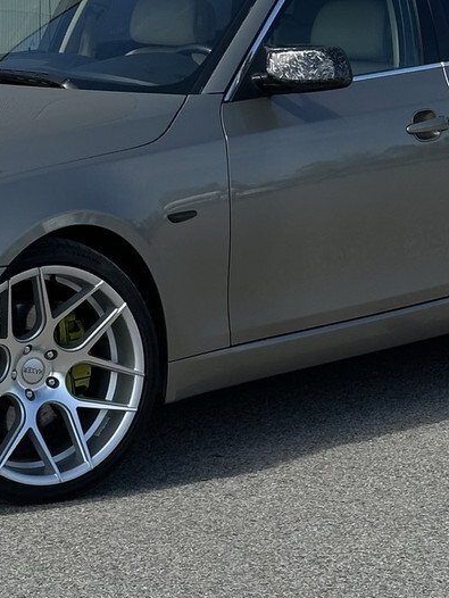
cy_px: 100
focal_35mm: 146
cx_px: 113
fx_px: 2523
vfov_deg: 13.4
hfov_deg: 10.2
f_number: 1.78
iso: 64
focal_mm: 6.86
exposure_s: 1/2304
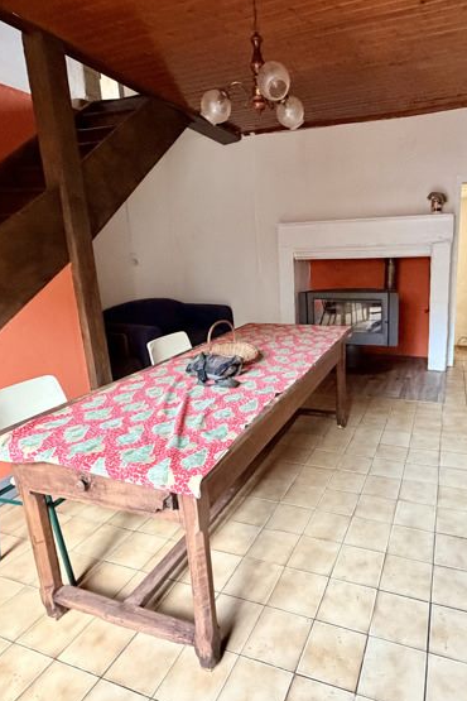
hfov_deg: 58.0
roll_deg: +2.5
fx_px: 409
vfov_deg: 81.2
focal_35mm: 21
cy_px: 339
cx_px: 316
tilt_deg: -11.7
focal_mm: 2.22
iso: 500
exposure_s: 1/60
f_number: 2.2
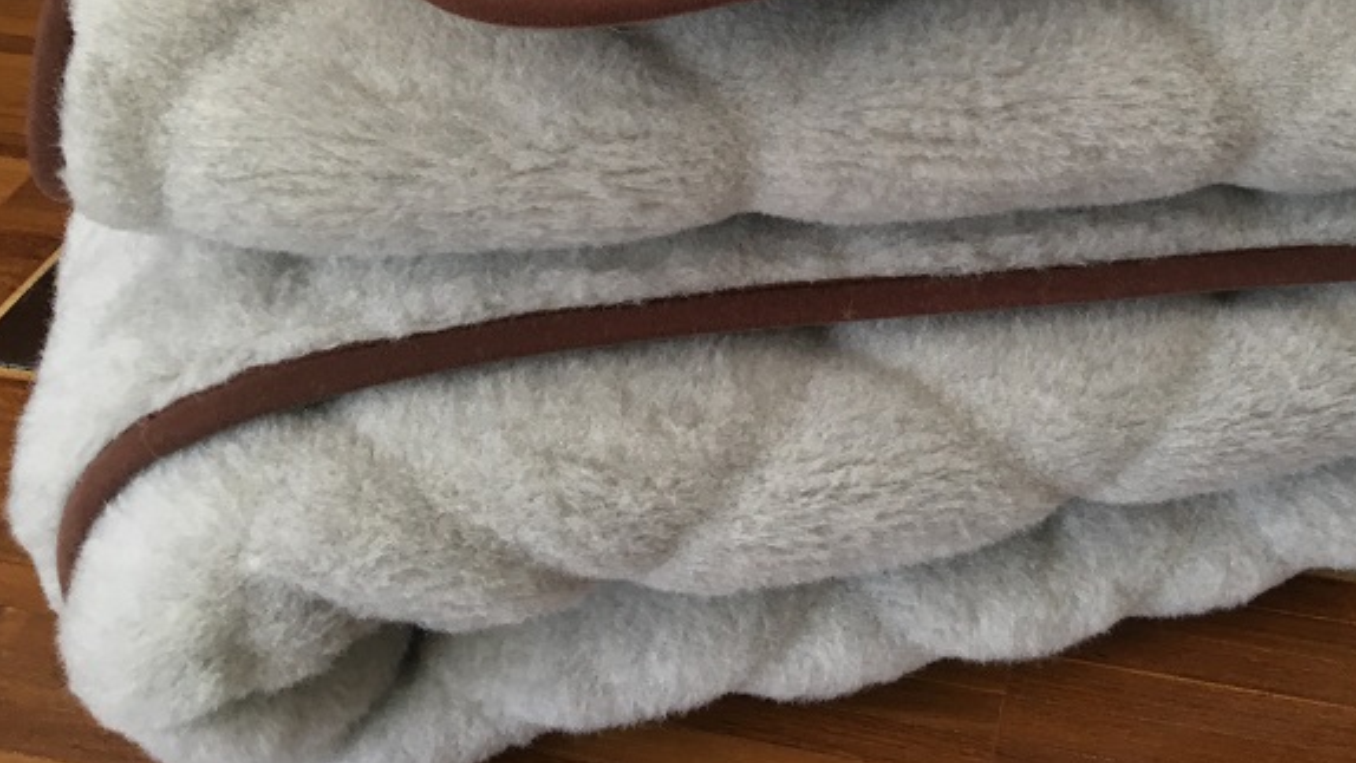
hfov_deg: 45.7
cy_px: 83
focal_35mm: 44
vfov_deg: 26.3
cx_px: 898
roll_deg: +0.0
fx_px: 1582
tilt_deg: -34.8
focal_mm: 4.15
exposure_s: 1/33
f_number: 2.2
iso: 100
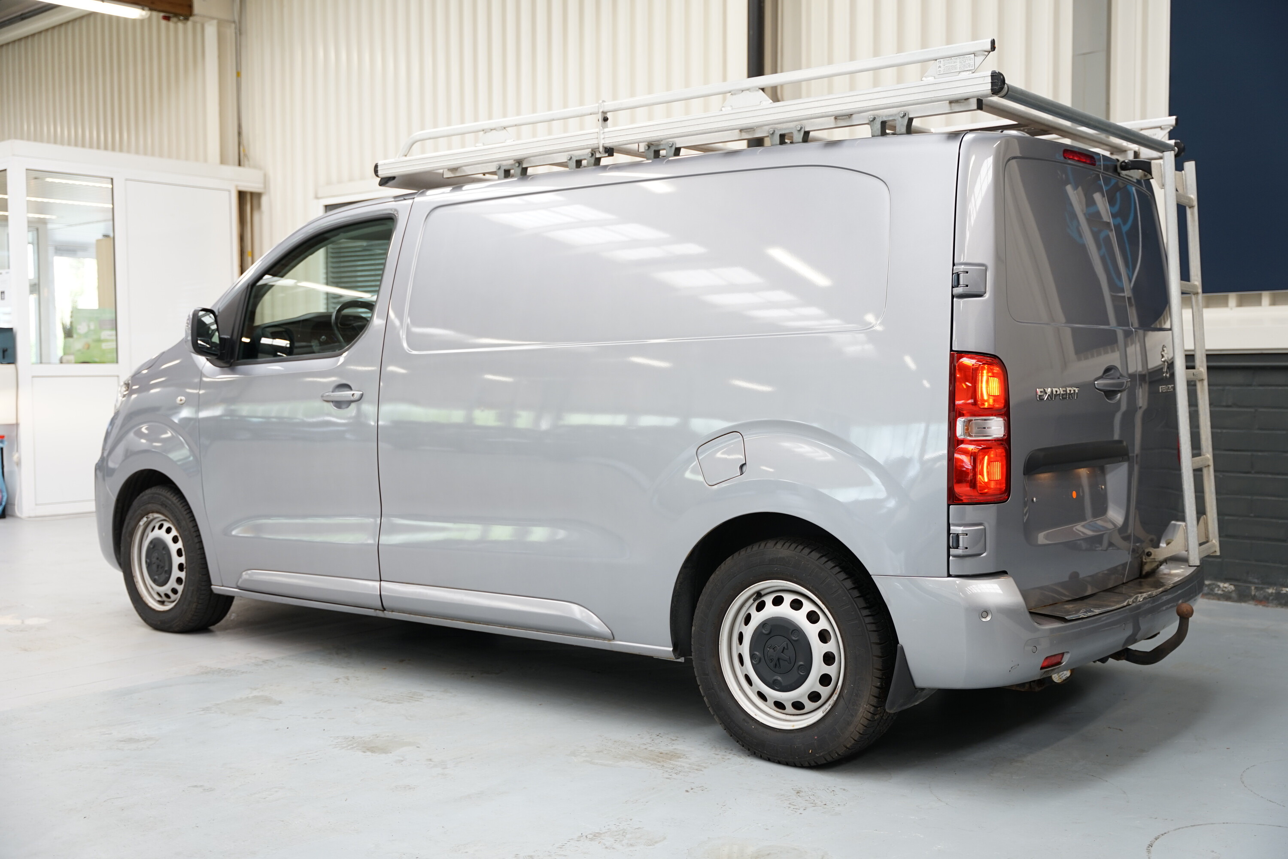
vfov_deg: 35.7
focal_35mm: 37
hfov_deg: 51.5
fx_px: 1334
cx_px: 644
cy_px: 430
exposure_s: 1/60
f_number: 2.8
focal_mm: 37.3
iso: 250
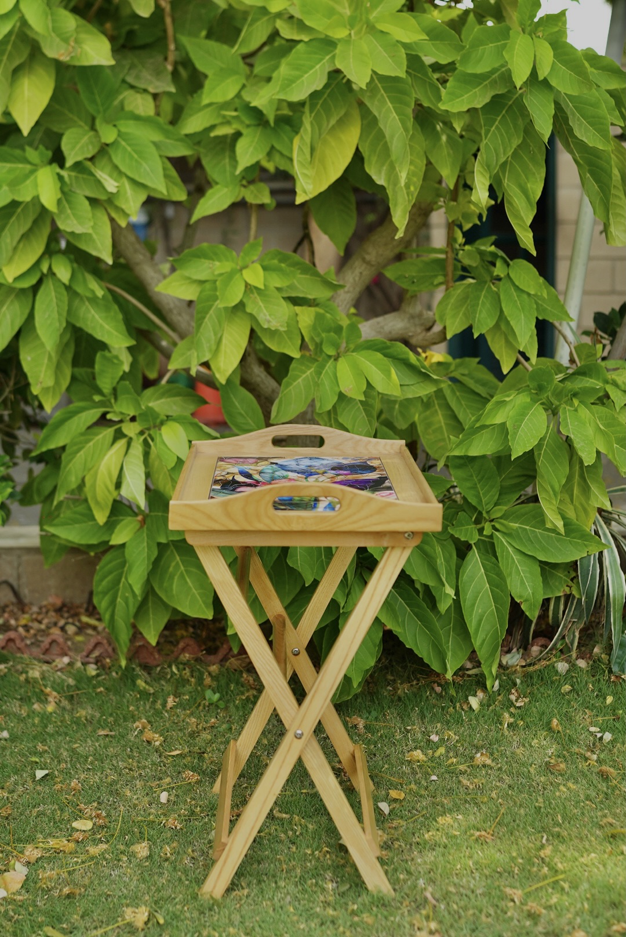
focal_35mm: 52
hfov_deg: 26.0
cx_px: 313
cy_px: 468
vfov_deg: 38.2
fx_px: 1354
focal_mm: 35
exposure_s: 1/160
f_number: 2
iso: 160
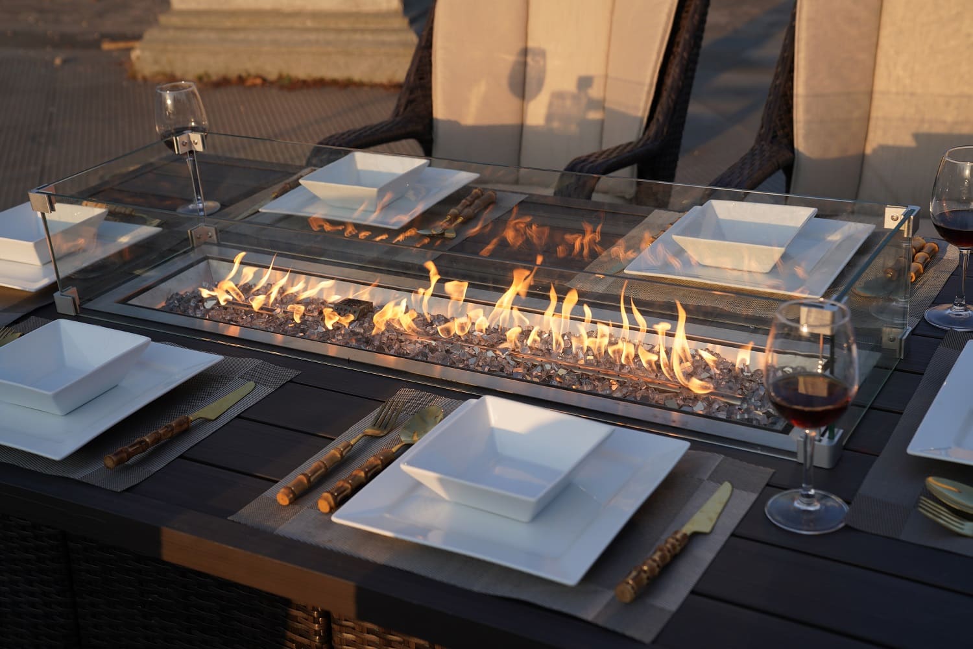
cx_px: 486
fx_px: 1324
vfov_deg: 27.5
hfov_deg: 40.3
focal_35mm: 49
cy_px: 324
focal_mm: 49
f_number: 5
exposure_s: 1/320
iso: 100
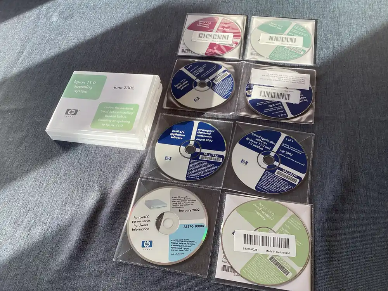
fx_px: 347
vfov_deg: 45.4
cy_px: 146
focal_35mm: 31
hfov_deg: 58.4
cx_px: 194
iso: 25
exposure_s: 1/120
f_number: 2.4
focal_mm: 3.3
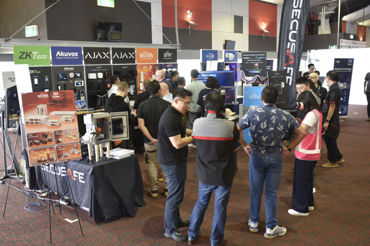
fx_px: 370
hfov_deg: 53.1
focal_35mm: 36
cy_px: 121
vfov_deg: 36.9
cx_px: 186
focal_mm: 35
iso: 800
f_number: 3.2
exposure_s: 1/60
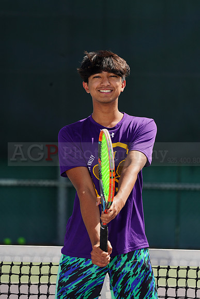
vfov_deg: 5.4
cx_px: 100
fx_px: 3156
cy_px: 150
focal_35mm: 379
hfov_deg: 3.6
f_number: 9
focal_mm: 379
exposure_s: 1/250
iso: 100
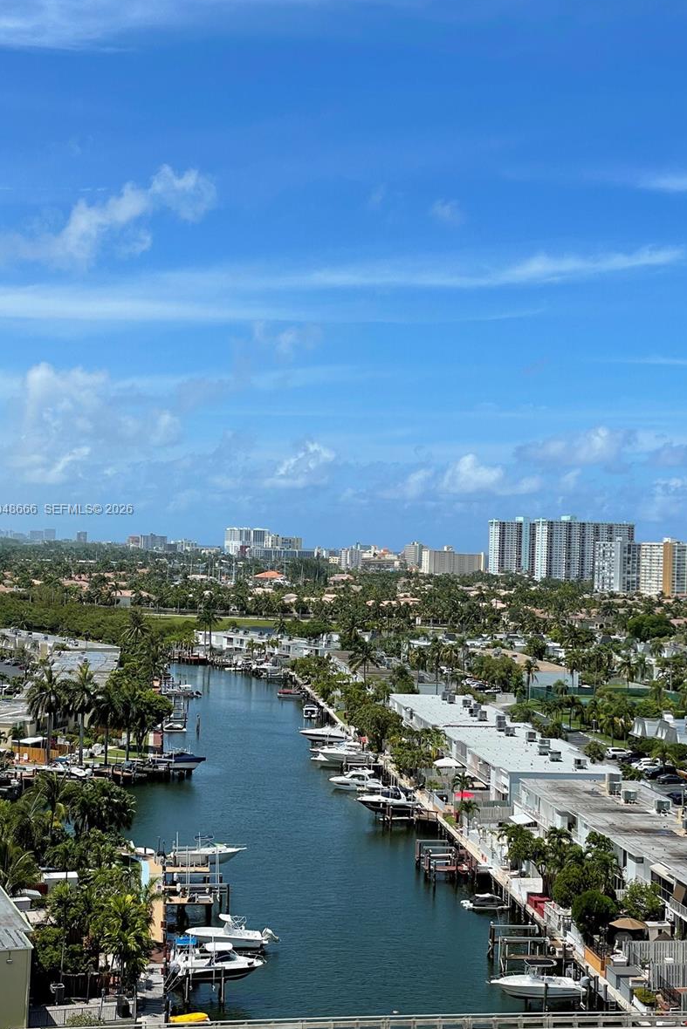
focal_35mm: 55
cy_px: 510
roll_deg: -1.7
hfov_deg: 24.6
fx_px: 1574
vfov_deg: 36.2
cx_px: 364
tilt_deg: +2.3
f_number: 2
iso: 25
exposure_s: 1/2519
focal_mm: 6
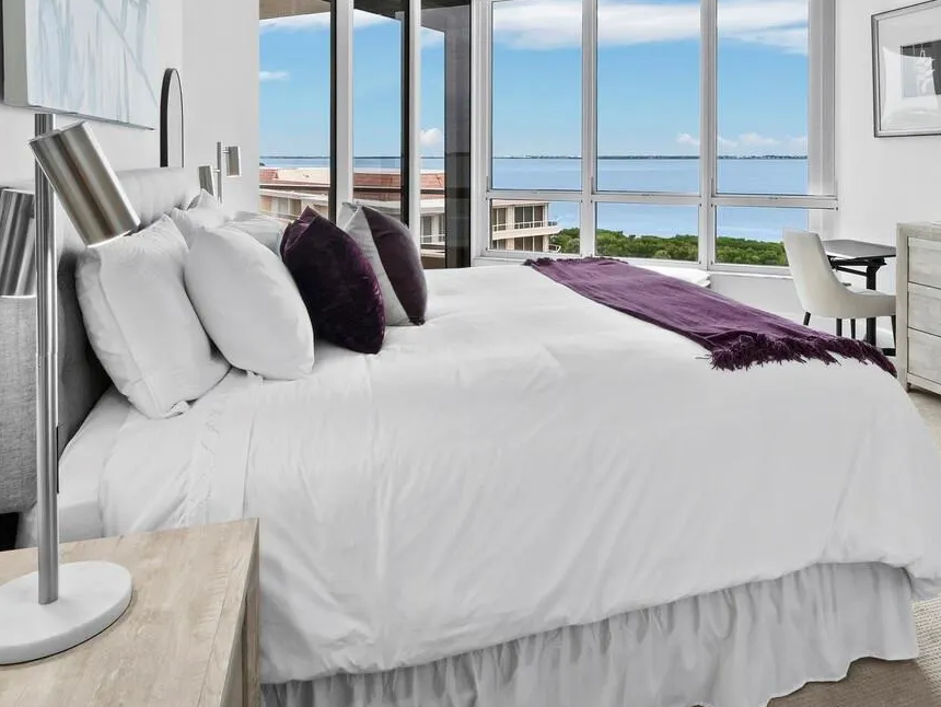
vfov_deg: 50.2
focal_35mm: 26
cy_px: 150
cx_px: 565
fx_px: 707
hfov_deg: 66.6
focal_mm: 7
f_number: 11
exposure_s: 1/20
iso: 400
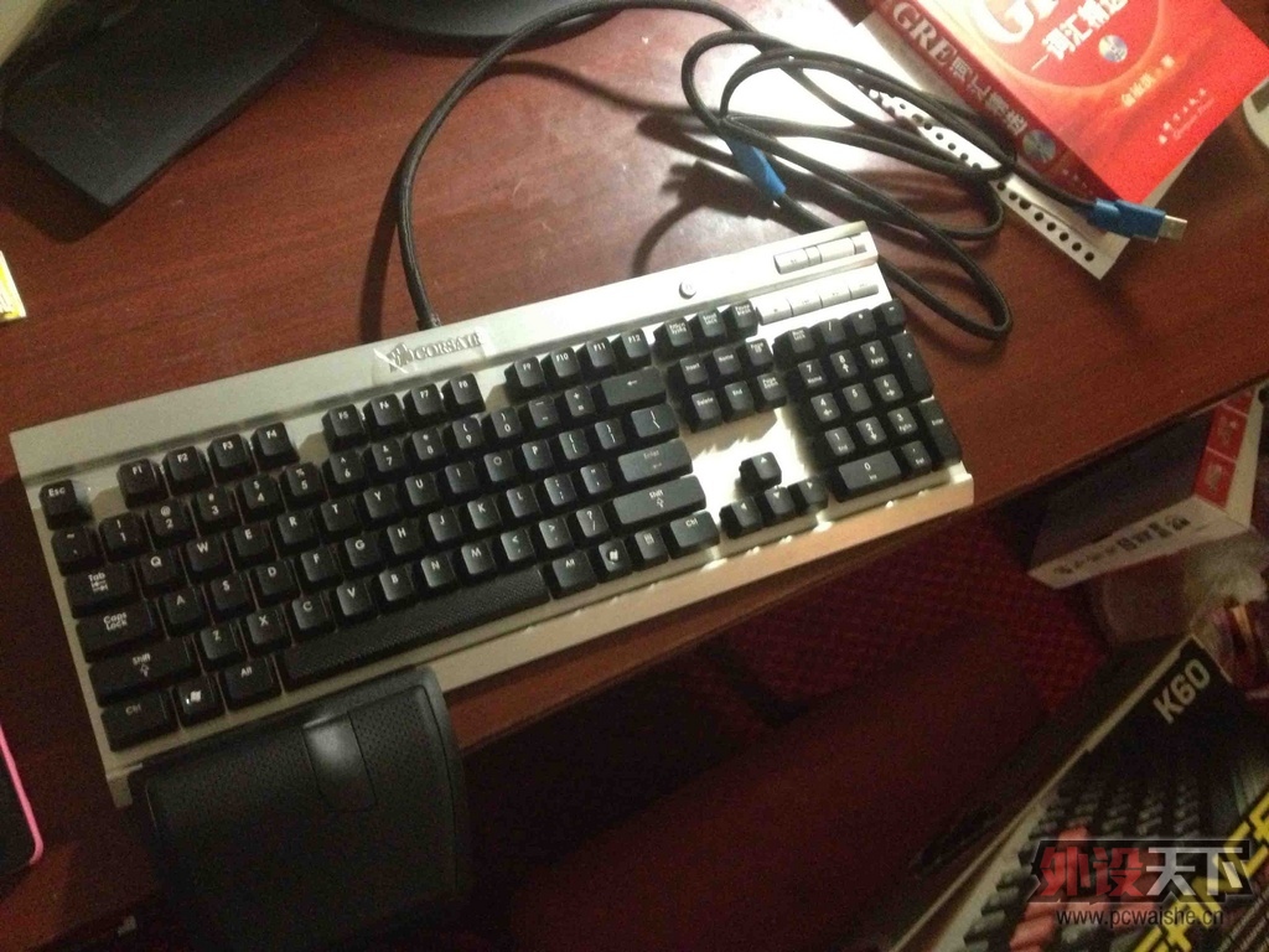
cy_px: 476
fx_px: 1283
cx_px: 634
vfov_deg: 40.7
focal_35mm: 35
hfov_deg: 52.6
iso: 800
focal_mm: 4.28
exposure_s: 1/15
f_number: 2.4
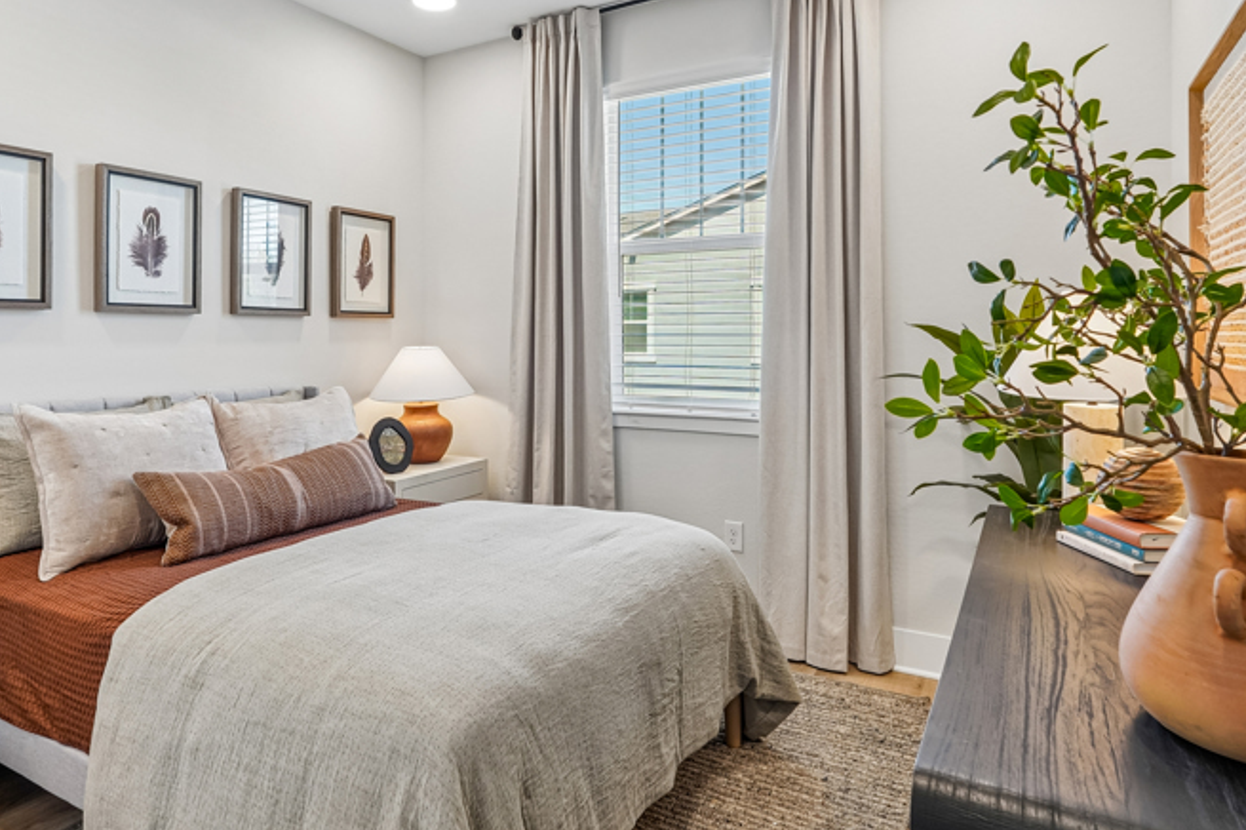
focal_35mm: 23
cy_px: 306
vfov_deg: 55.0
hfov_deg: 76.6
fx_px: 785
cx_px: 557
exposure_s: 1/25
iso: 400
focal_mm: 16.5
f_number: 8
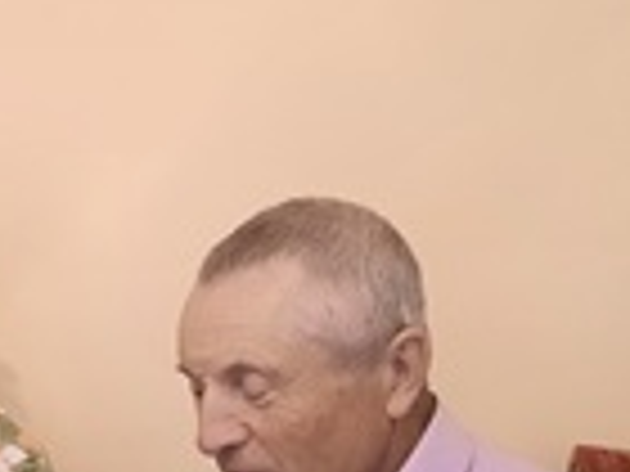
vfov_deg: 16.1
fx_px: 1620
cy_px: 524
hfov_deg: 20.0
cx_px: -212
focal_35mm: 89
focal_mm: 4.6
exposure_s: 1/33
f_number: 2
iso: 320
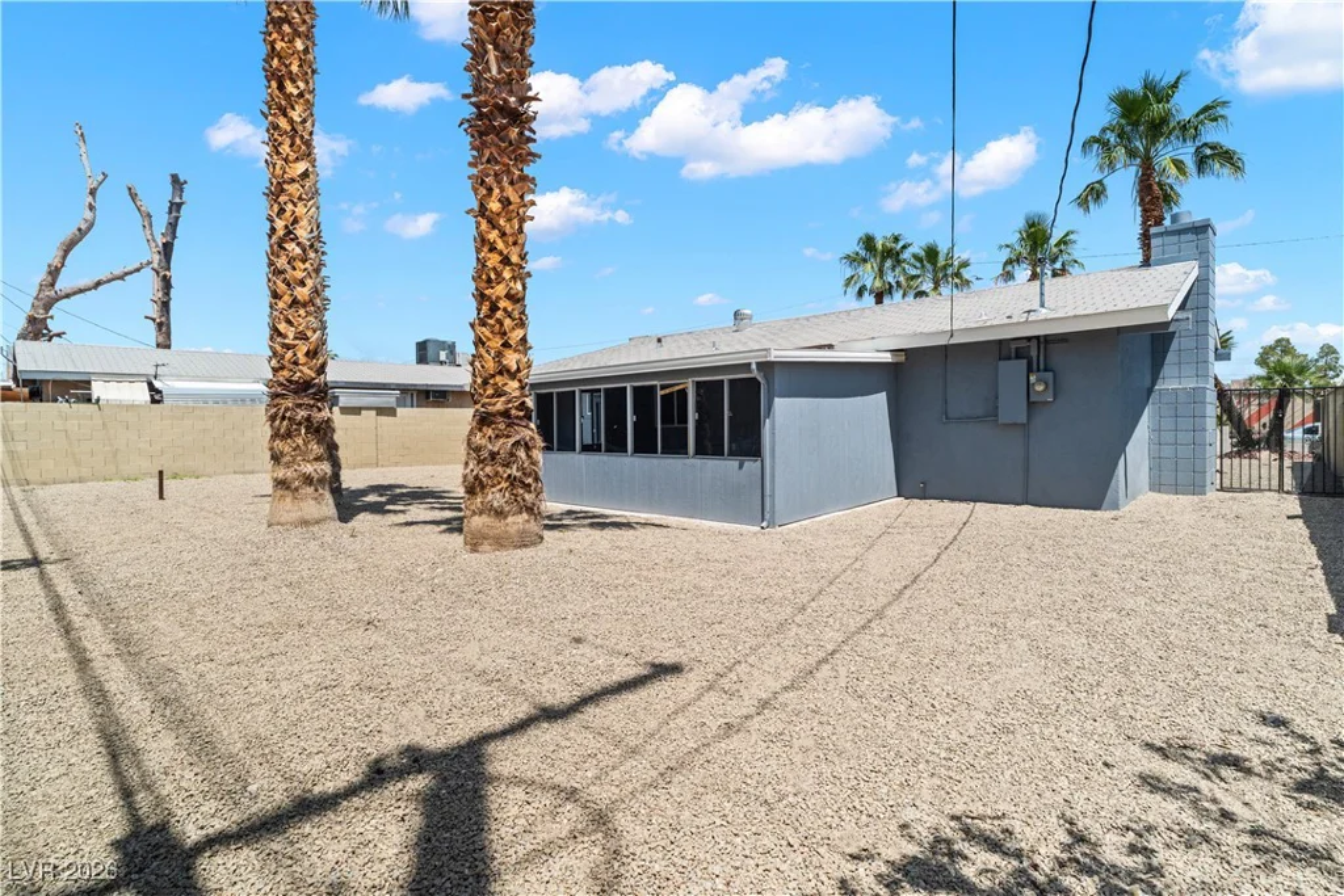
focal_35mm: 17
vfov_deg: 70.5
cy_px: 448
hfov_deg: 93.3
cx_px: 672
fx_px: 635
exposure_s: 1/200
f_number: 9
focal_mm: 17
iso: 800
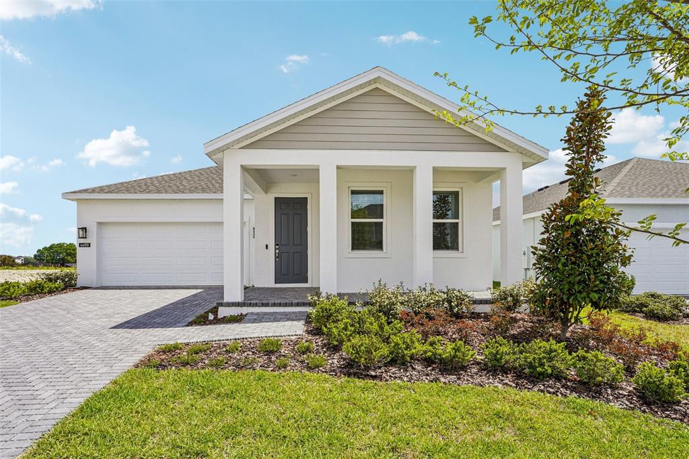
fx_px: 402
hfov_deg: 81.2
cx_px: 344
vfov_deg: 59.5
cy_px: 230
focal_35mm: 21
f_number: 20
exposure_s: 1/60
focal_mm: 21
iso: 100
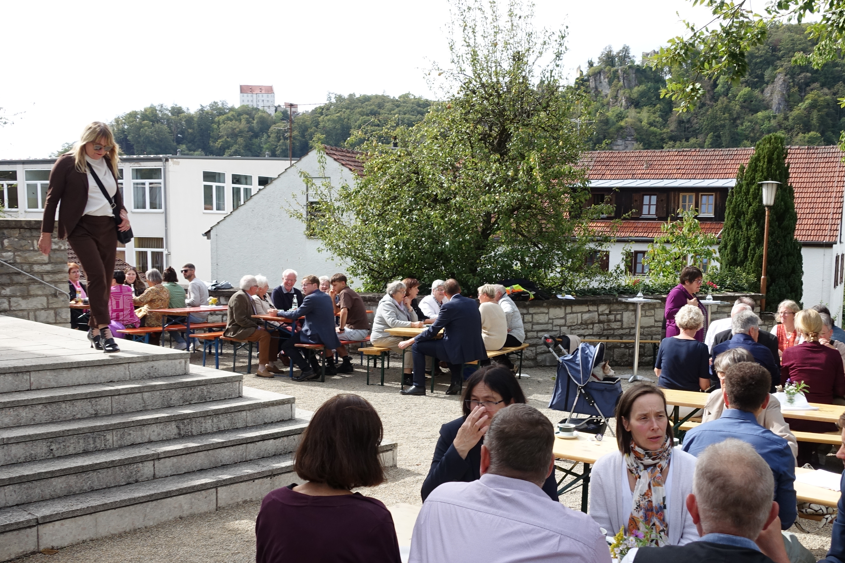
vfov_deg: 34.9
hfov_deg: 50.6
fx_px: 892
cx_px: 474
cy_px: 340
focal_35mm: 38
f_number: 4
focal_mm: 8.8
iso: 125
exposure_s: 1/500
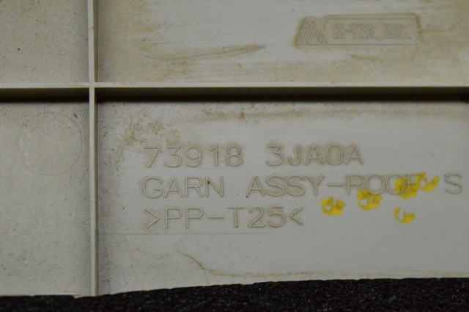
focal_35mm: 82
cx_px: 234
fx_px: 1073
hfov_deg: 24.6
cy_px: 156
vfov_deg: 16.5
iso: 6400
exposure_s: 1/400
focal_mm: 55
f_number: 10
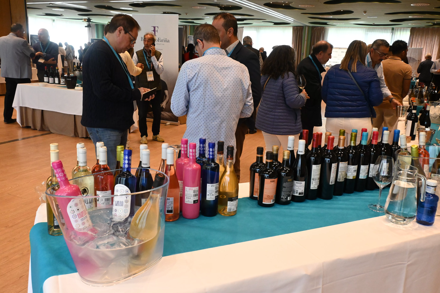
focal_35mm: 31
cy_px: 146
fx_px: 376
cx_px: 220
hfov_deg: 60.7
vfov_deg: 42.6
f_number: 8
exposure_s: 1/250
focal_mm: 20.5
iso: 3200
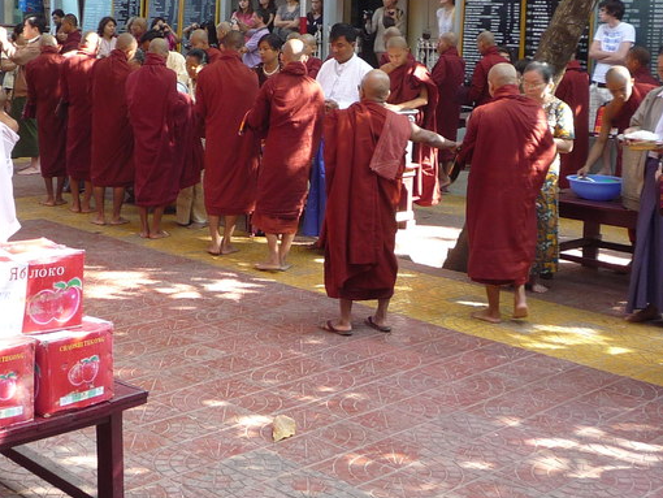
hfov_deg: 32.9
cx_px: 224
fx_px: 1111
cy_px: 142
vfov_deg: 25.0
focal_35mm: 58
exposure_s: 1/50
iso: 100
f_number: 2.8
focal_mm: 4.5
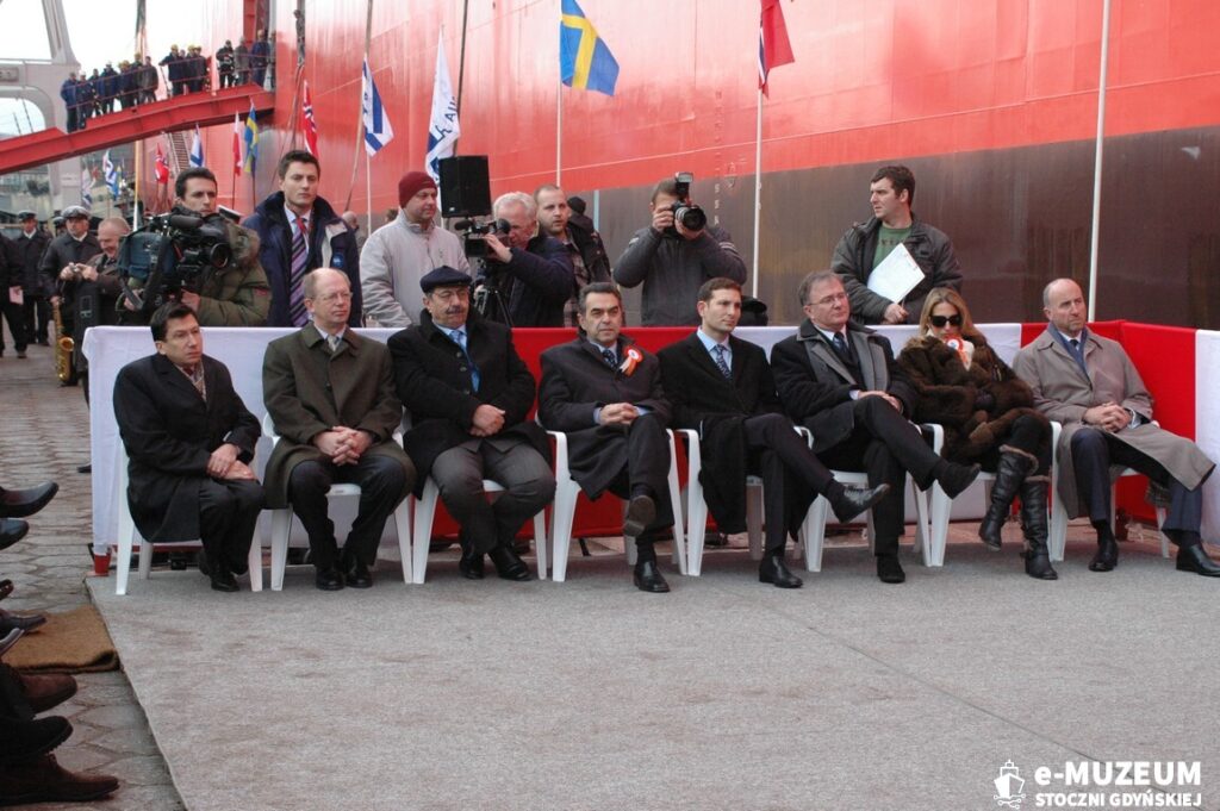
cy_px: 406
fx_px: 2286
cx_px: 610
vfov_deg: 20.1
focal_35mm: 68
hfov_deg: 29.9
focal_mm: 45
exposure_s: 1/125
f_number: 9
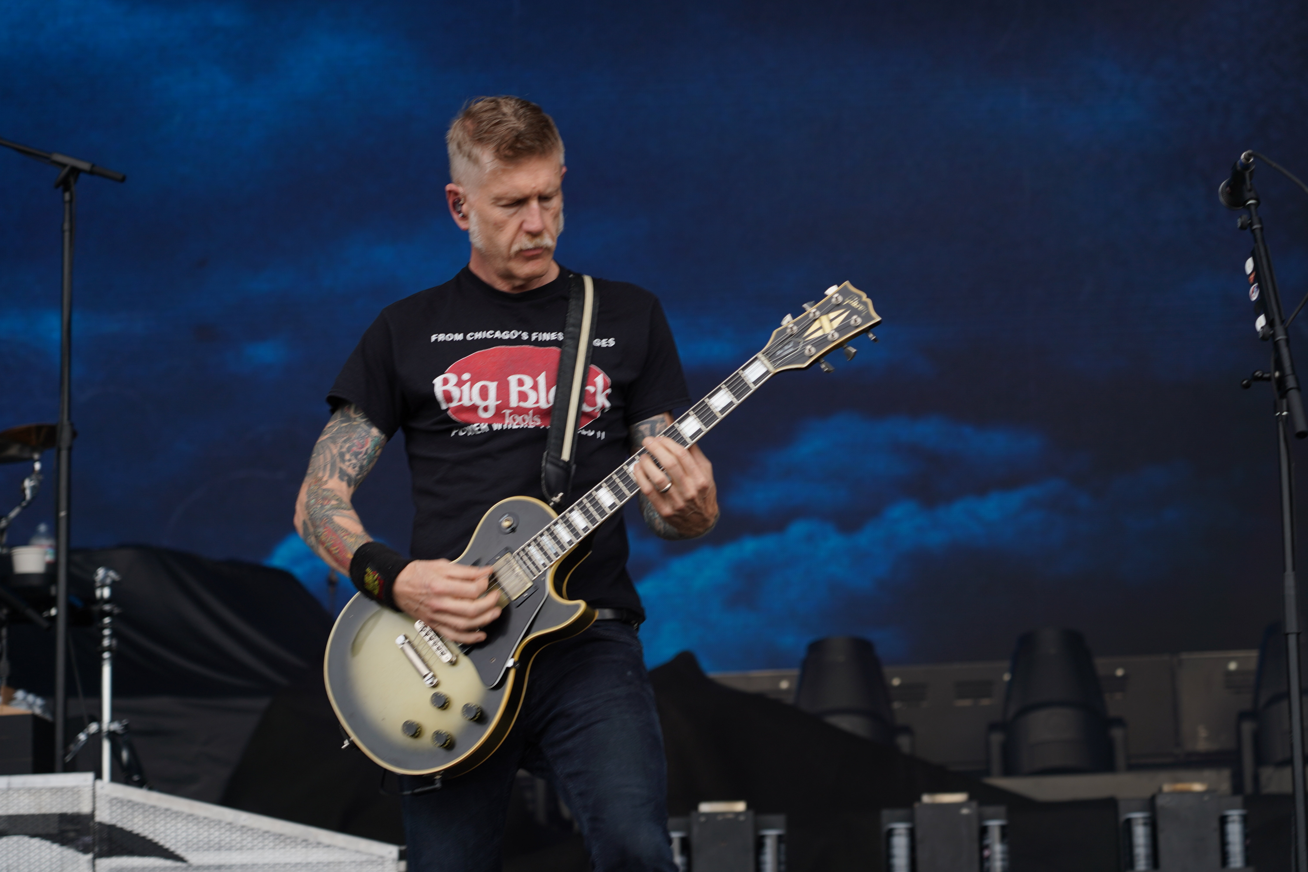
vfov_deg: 13.0
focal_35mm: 105
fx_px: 3815
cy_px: 436
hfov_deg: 19.5
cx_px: 654
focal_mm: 105
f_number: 5
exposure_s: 1/200
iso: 100
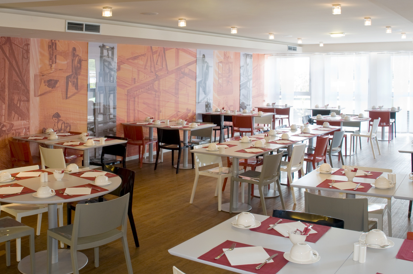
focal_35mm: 27
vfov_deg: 47.8
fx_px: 309
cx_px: 206
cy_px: 137
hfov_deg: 67.4
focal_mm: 18
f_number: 9.5
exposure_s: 1/3
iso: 200
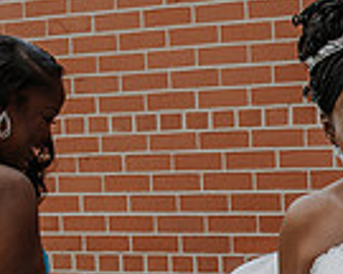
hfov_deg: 13.9
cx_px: 470
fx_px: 1340
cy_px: 227
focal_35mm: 132
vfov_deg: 11.6
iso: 400
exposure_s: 1/250
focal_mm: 28
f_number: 8
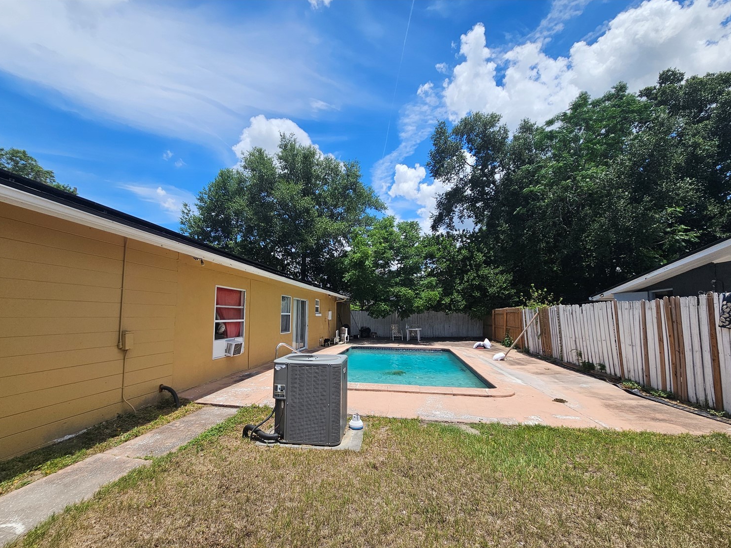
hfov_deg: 102.0
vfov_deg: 85.5
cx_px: 351
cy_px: 294
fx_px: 296
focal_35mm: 14
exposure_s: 1/2782
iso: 50
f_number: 2.2
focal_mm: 2.2
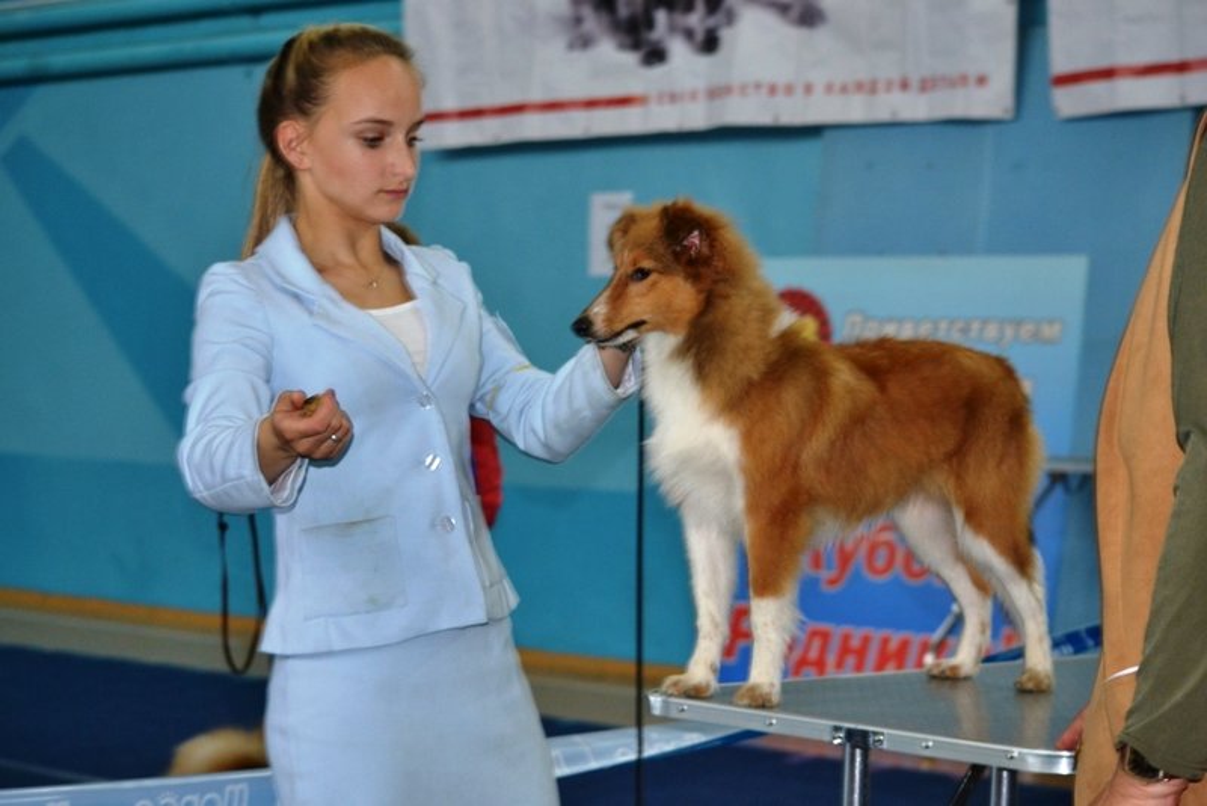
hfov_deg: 23.4
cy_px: 403
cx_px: 604
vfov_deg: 15.7
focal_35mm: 87
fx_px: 2918
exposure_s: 1/60
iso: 800
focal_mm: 58
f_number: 4.5
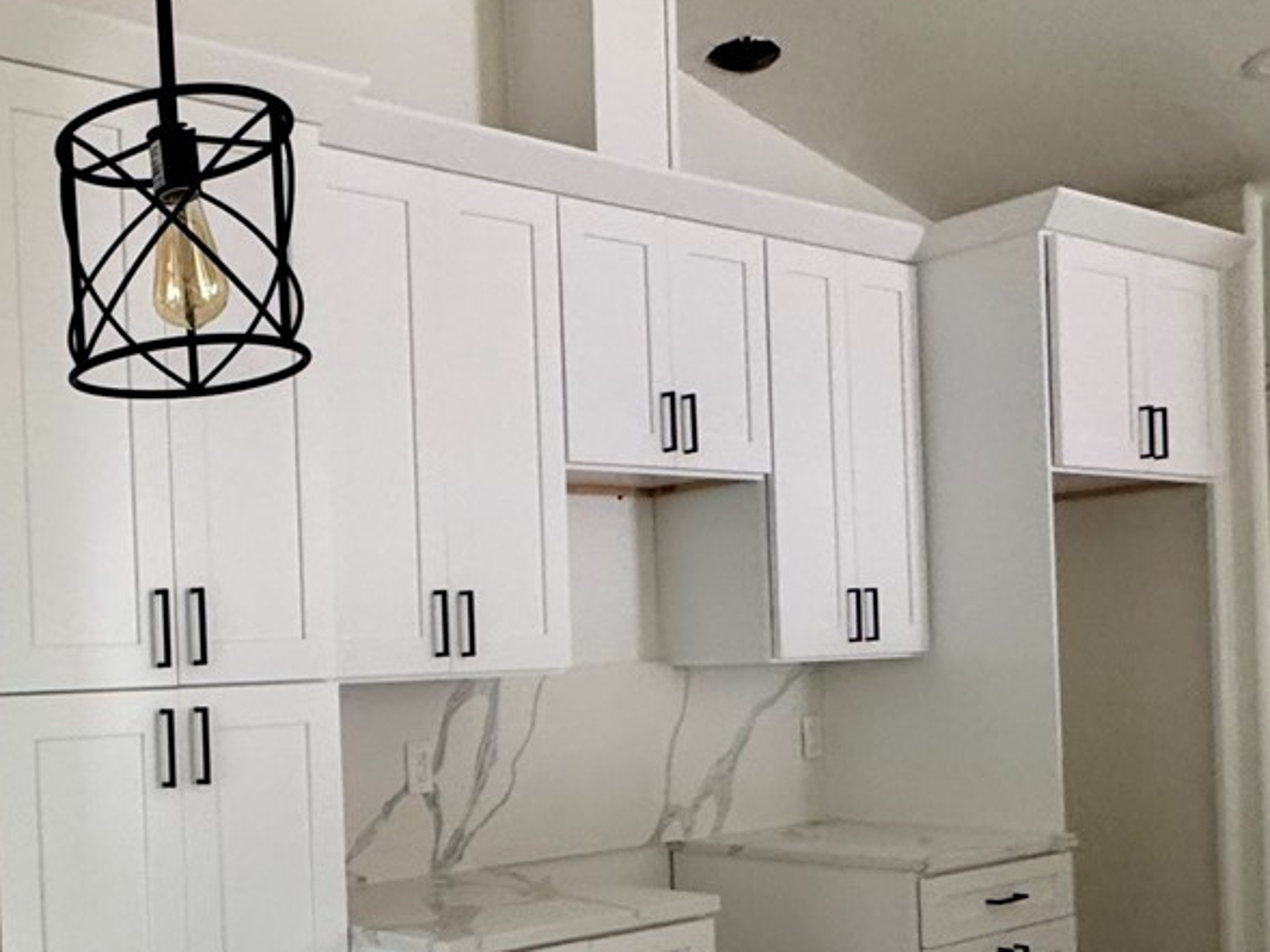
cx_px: -19
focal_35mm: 38
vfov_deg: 36.9
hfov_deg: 42.0
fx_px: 1394
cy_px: 709
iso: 320
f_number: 2.2
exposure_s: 1/99
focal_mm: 2.22
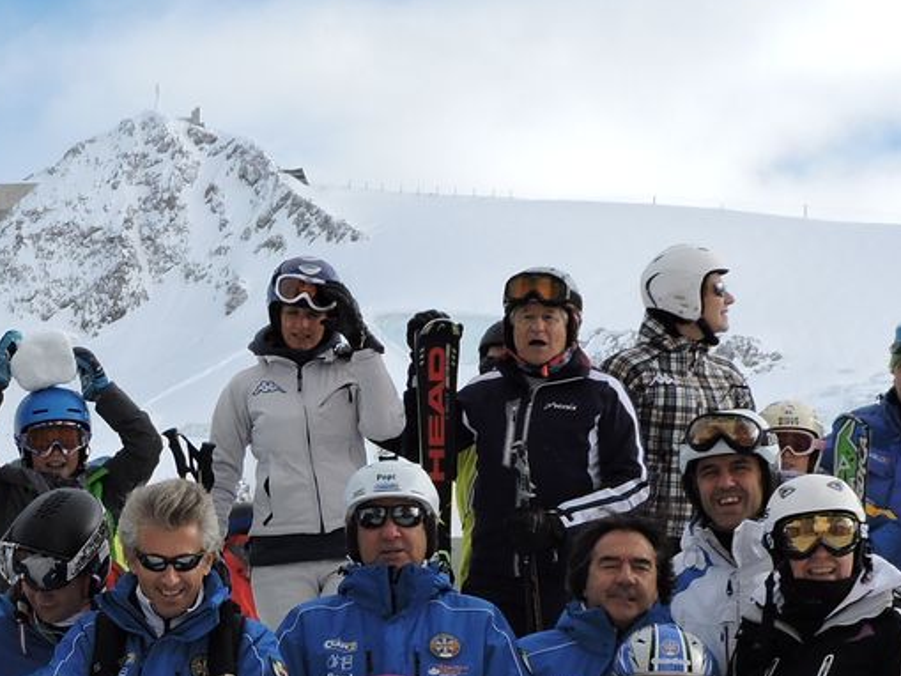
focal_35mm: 110
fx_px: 2864
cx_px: 34
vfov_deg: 13.4
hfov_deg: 17.5
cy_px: 561
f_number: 3.3
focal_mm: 6.2
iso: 100
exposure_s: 1/1000
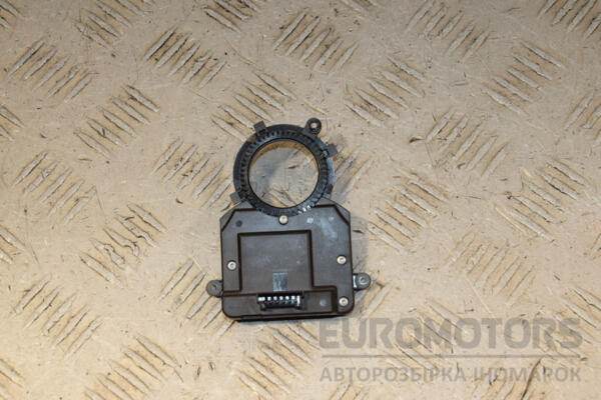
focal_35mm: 75
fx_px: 1252
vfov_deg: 18.2
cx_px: 300
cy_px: 200
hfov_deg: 27.0
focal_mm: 50
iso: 800
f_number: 9
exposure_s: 1/200
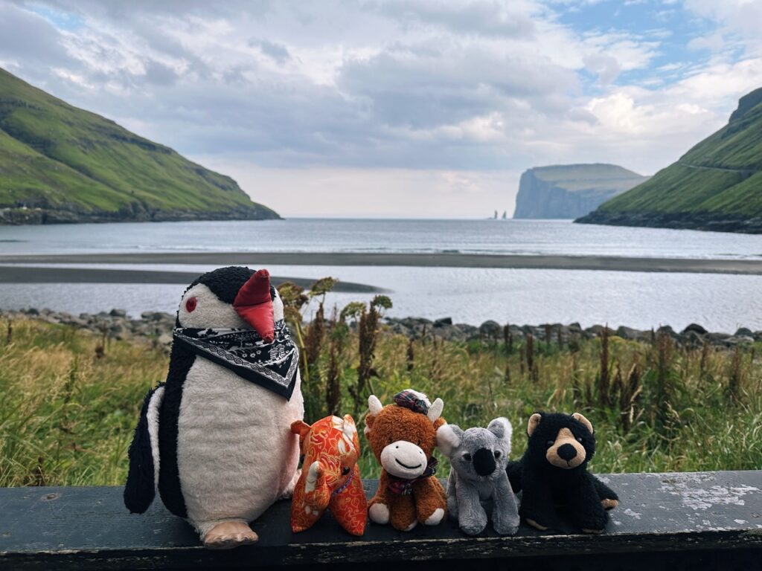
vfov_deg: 56.8
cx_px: 381
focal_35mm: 24
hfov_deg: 71.6
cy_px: 286
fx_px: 528
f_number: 1.78
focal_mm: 6.86
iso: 80
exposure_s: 1/2353
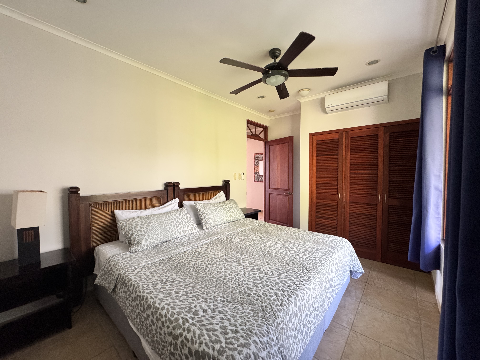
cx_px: 240
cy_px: 180
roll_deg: +0.9
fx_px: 194
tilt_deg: -1.6
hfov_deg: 102.1
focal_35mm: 14
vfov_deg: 85.7
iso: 320
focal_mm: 2.22
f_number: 2.2
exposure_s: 1/90
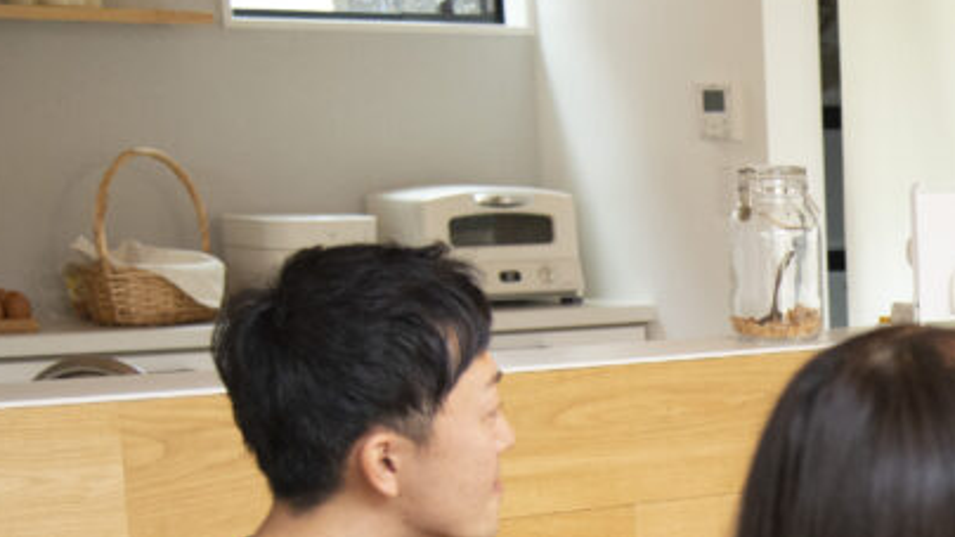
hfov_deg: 17.3
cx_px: 1196
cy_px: 606
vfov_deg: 10.2
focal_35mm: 117
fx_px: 2962
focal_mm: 44
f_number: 4
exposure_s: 1/200
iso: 2500
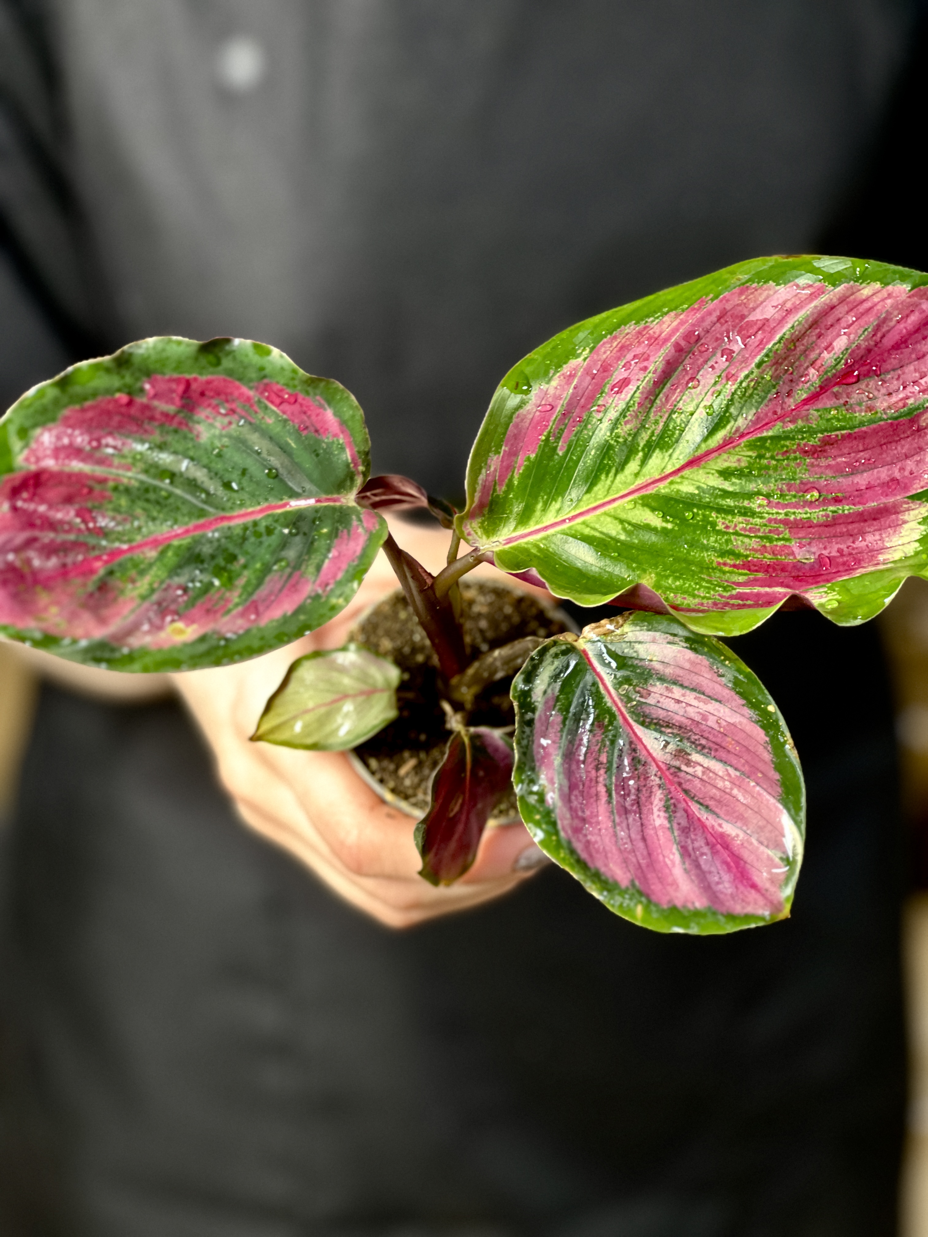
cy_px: 618
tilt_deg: -29.7
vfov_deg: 25.3
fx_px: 2752
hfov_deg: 19.1
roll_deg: +0.3
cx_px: 464
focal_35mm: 77
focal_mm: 9
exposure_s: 1/40
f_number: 2.8
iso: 200
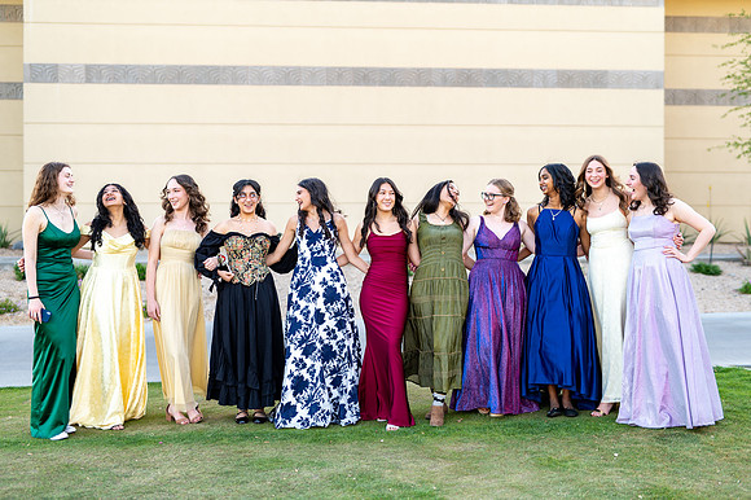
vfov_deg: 26.2
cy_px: 250
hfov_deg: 38.6
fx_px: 1073
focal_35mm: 51
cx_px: 376
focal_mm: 50
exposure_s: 1/320
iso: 100
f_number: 2
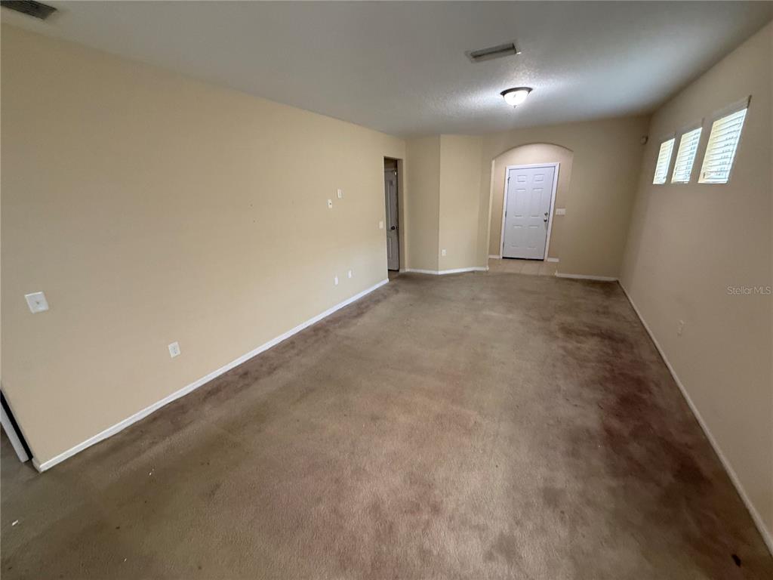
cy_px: 290
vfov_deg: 85.7
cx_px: 386
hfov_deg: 102.1
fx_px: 313
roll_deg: +3.0
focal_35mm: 14
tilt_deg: -15.0
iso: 250
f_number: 2.2
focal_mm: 2.22
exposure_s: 1/60
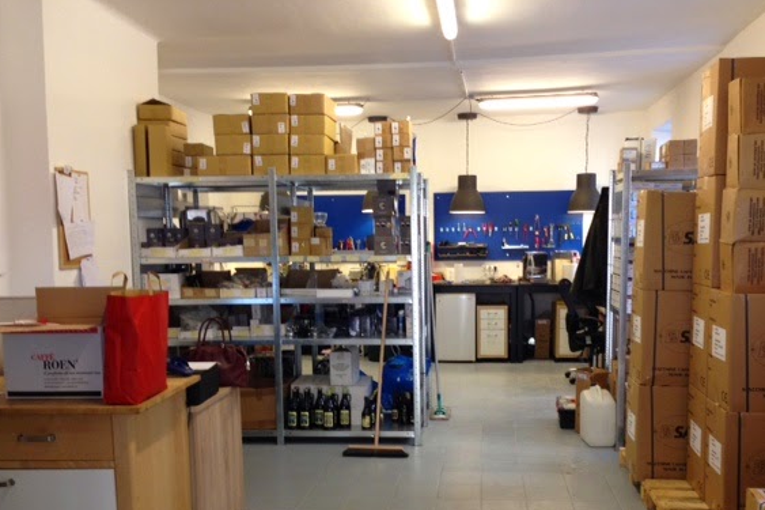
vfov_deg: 34.0
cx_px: 425
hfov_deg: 49.5
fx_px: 828
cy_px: 322
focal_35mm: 39
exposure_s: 1/20
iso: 80
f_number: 2.4
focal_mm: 4.12
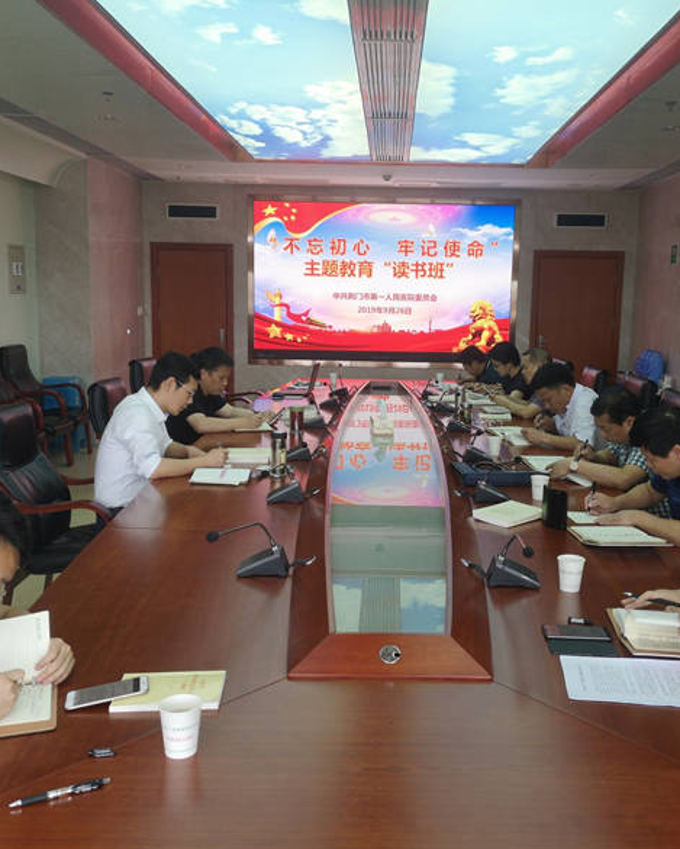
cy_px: 422
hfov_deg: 41.1
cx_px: 381
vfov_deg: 50.3
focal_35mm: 36
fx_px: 905
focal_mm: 3.95
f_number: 1.8
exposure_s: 1/100
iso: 64
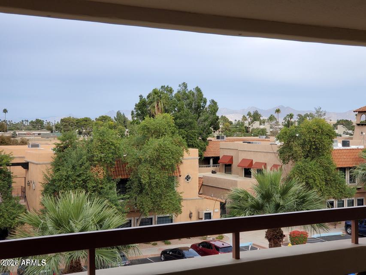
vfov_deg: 28.0
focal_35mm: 52
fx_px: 550
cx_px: 183
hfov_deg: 36.8
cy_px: 138
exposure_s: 1/424
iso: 50
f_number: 2.4
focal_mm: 6
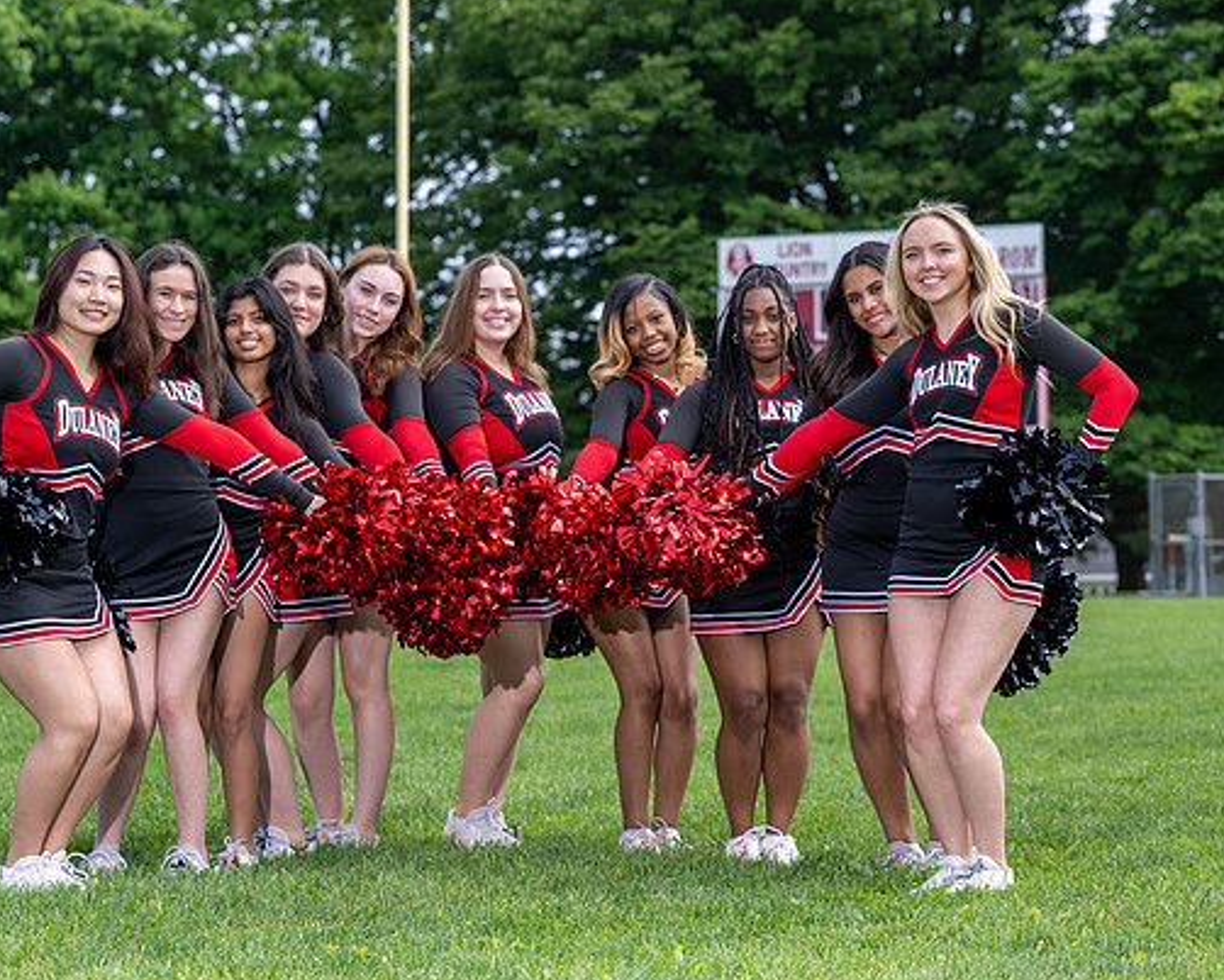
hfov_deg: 14.8
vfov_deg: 11.9
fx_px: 4711
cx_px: 558
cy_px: 524
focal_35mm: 130
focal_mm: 103
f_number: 5.6
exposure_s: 1/200
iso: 50
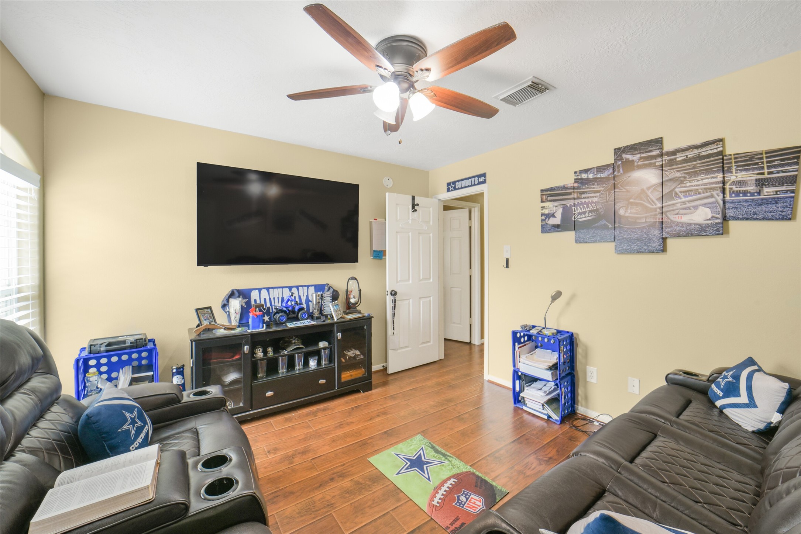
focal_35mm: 14
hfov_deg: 104.2
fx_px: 312
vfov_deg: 81.2
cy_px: 267
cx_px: 400
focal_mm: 14
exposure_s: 1/6
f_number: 11
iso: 500
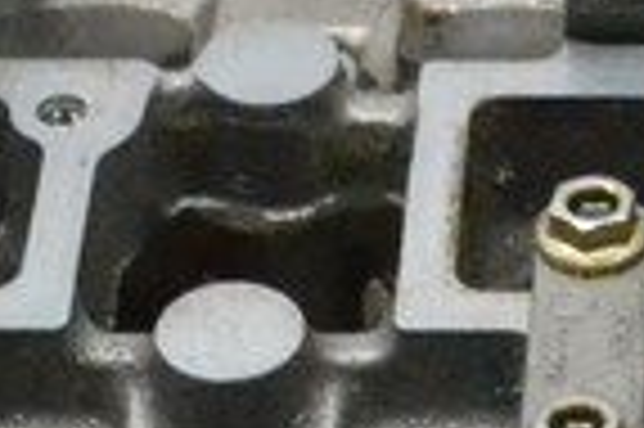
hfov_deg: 7.2
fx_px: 4985
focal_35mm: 279
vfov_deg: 4.9
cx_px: 1144
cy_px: 403
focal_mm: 26
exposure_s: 1/125
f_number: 10
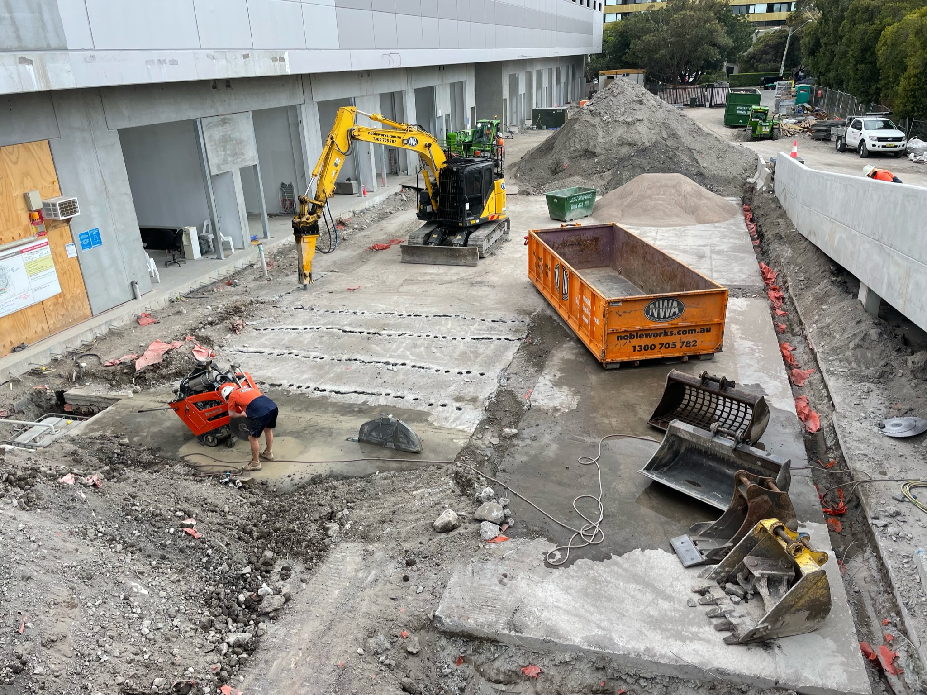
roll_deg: +2.6
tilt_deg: -22.1
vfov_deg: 53.0
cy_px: 348
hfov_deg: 67.3
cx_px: 464
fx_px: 696
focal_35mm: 26
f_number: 1.6
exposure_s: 1/1383
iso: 32
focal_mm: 4.2
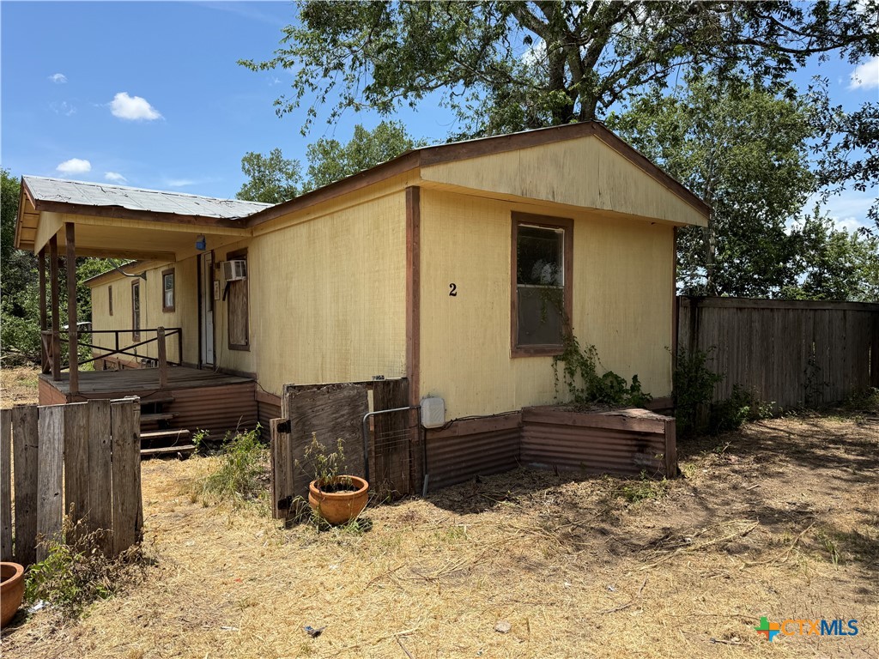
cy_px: 330
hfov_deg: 71.6
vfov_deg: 56.8
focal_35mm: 24
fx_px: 609
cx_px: 440
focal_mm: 6.76
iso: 80
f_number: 1.78
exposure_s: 1/3279
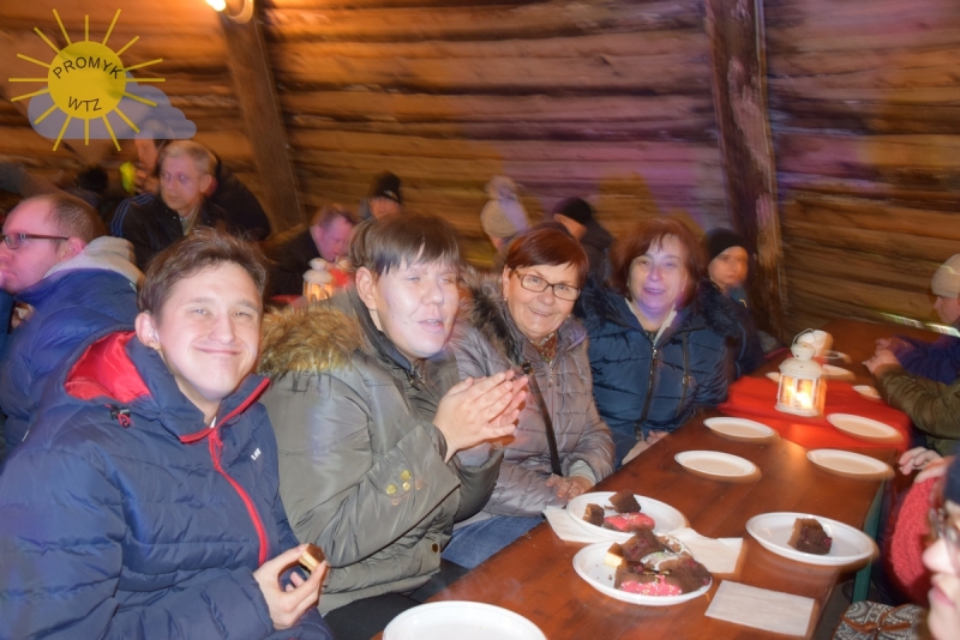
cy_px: 320
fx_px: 960
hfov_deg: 53.1
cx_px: 480
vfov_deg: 36.9
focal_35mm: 36
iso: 800
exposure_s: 1/5
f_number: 3.8
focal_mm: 24
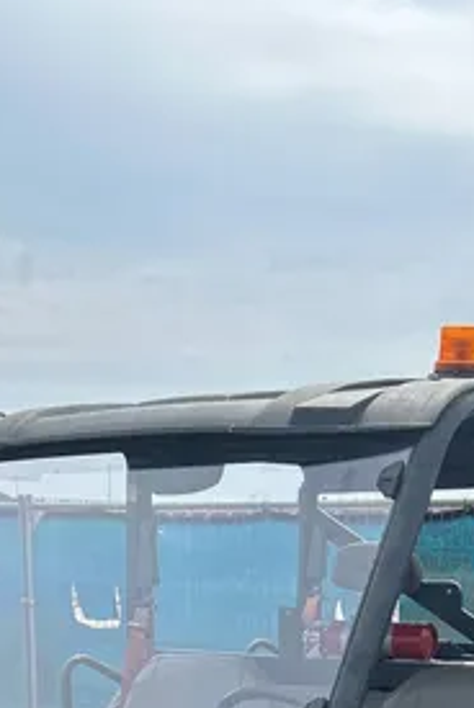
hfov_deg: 19.0
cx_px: 252
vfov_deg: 25.2
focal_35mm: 72
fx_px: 1418
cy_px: 851
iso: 50
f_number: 1.5
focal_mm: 5.7
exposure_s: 1/4115
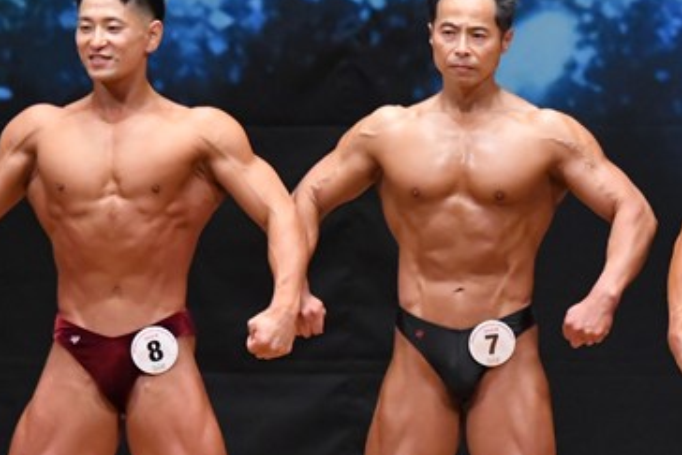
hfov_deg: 3.6
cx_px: 541
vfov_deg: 2.4
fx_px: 10878
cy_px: 367
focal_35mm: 574
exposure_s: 1/400
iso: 6400
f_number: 5.6
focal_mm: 180
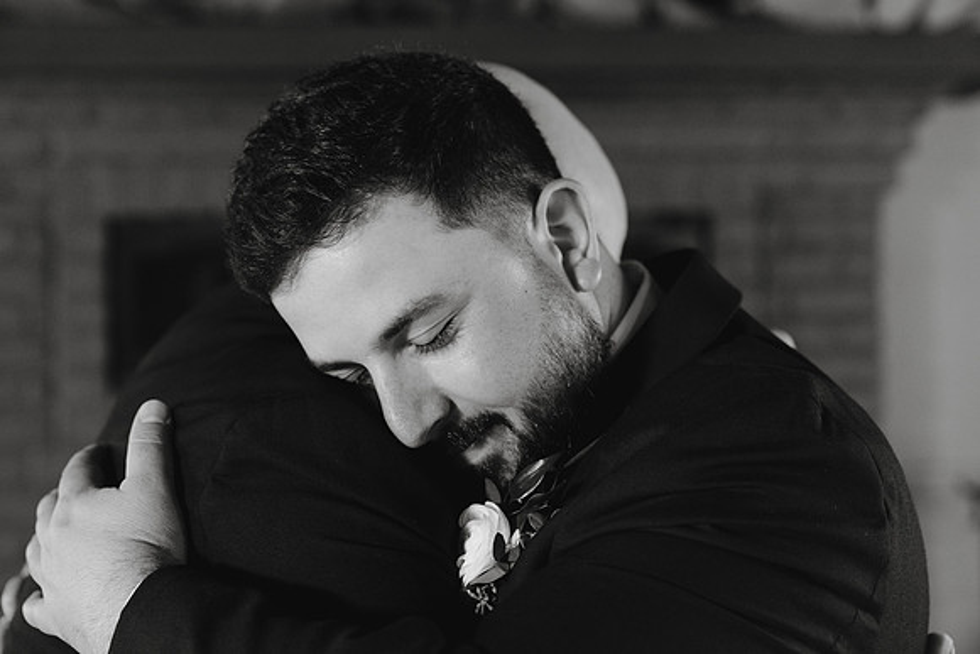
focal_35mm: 60
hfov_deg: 33.4
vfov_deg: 22.6
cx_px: 490
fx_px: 1634
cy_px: 327
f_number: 3.5
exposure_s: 1/100
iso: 2500
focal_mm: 60
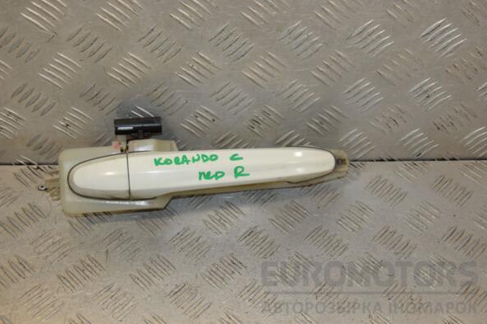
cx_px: 246
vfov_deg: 23.4
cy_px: 164
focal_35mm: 58
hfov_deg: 34.5
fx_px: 784
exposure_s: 1/200
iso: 800
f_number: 8
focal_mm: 38
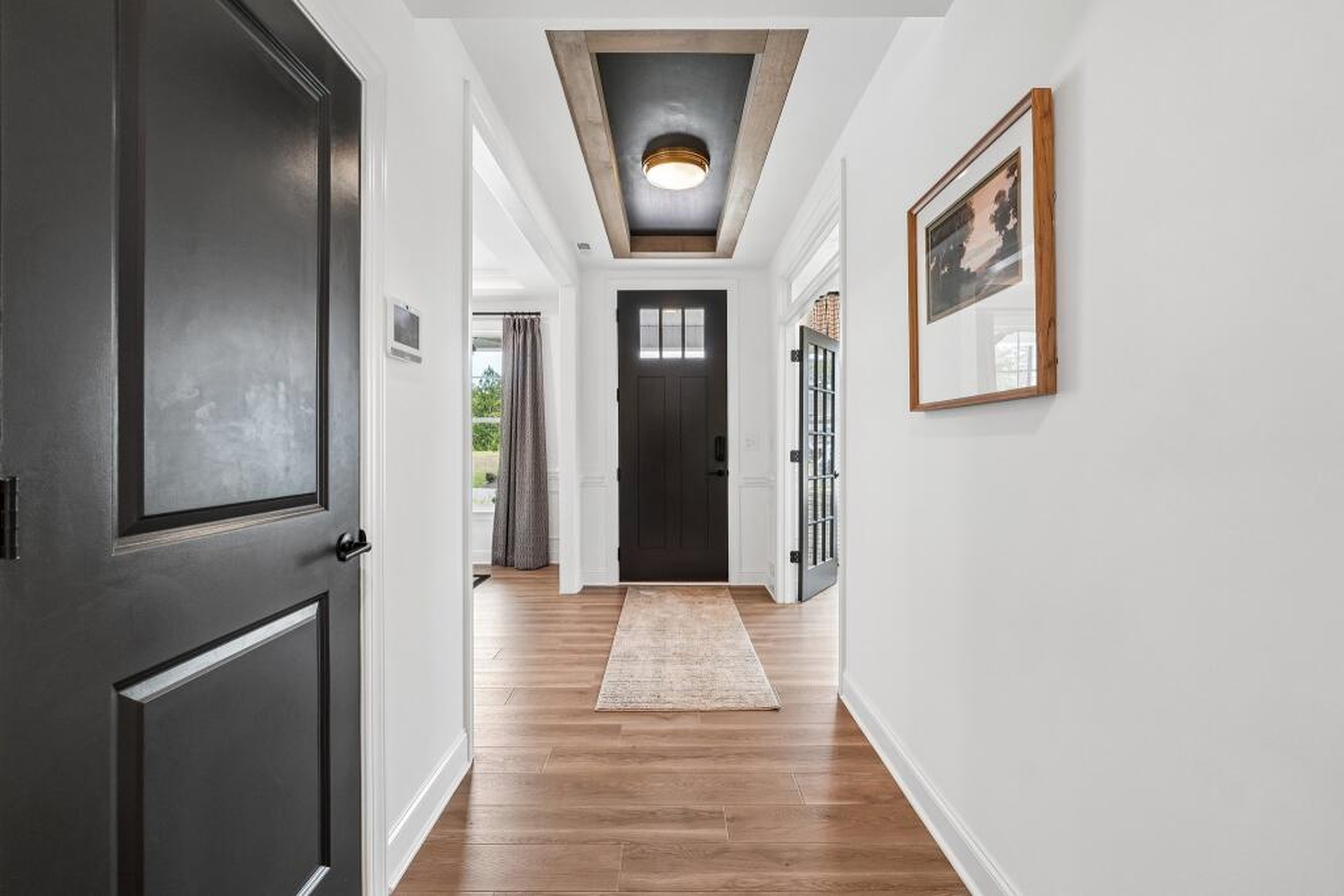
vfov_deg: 77.3
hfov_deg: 100.4
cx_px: 672
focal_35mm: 15
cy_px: 448
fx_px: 560
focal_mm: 10
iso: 400
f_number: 8
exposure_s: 1/10
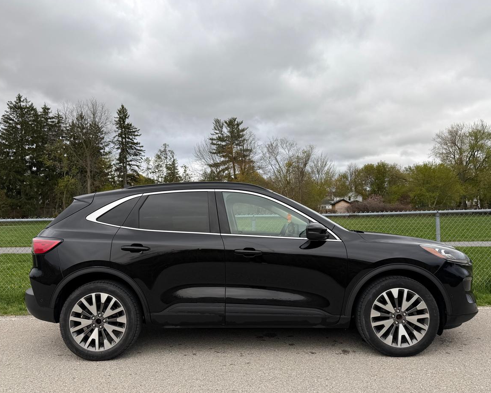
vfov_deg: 54.9
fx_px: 378
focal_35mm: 26
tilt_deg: +2.3
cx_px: 247
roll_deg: +0.8
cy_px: 201
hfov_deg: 66.0
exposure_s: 1/649
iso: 80
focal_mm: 6.76
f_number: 1.78
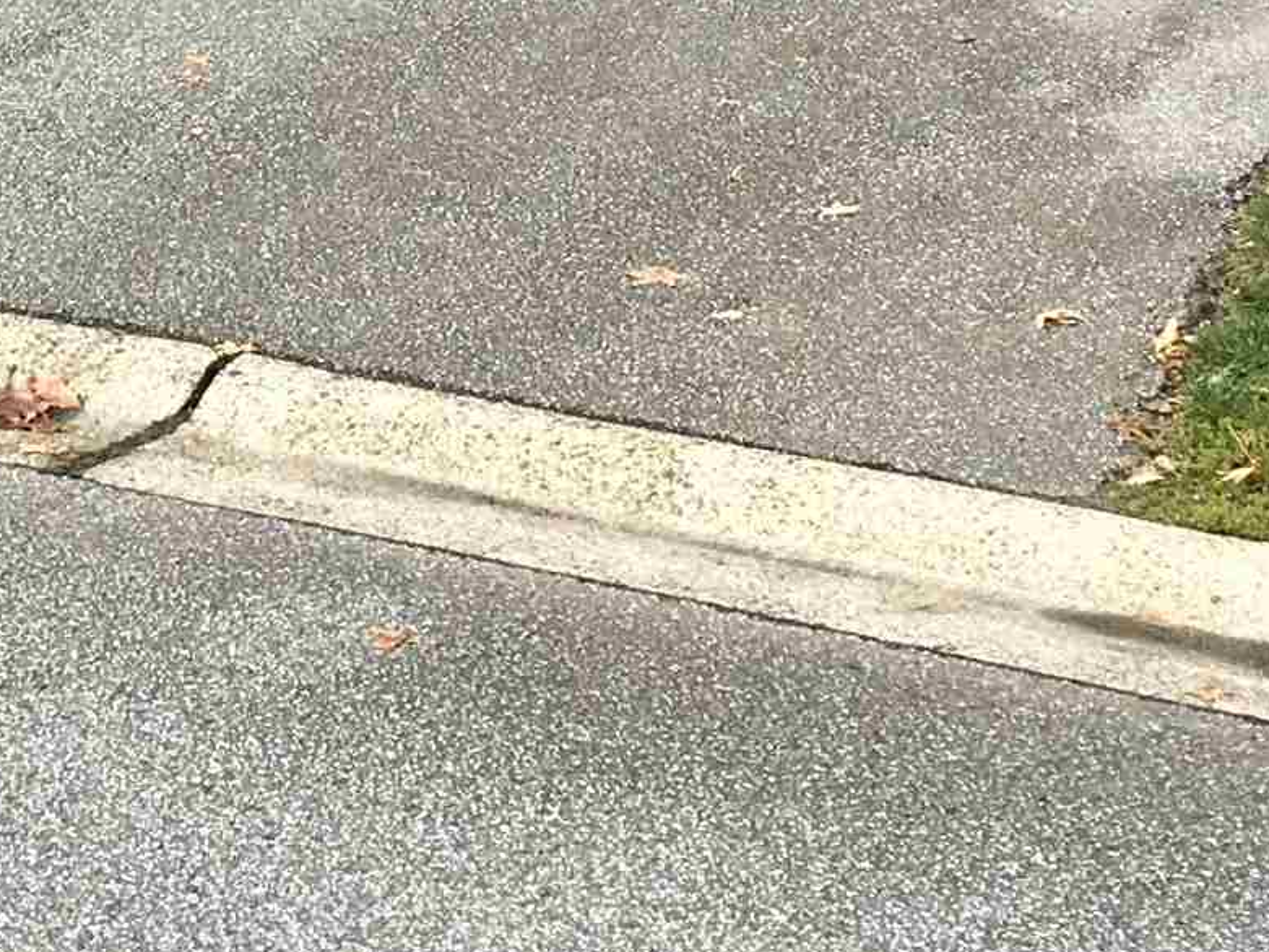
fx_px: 4180
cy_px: -585
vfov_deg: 12.2
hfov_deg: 16.7
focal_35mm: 114
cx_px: -128
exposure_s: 1/651
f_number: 2.2
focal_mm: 4.15
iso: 25
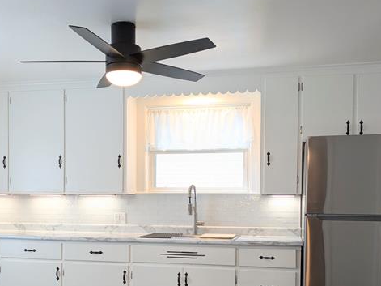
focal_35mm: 44
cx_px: 157
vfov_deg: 32.1
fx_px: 484
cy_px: 220
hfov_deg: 42.8
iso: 54
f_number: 1.73
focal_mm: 4.38
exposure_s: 1/30
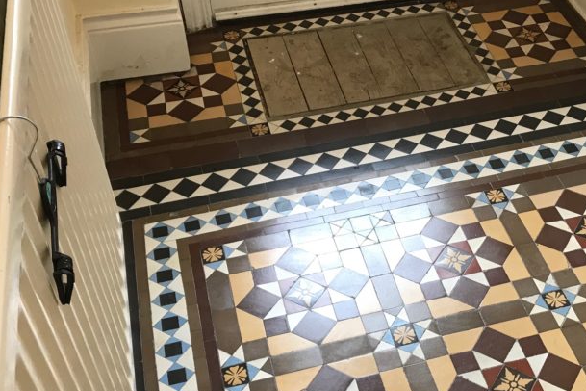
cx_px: 406
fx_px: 798
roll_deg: -1.6
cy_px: 228
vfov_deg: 27.5
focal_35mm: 49
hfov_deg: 39.7
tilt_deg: -43.9
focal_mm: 3.99
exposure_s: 1/25
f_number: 1.8
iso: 32
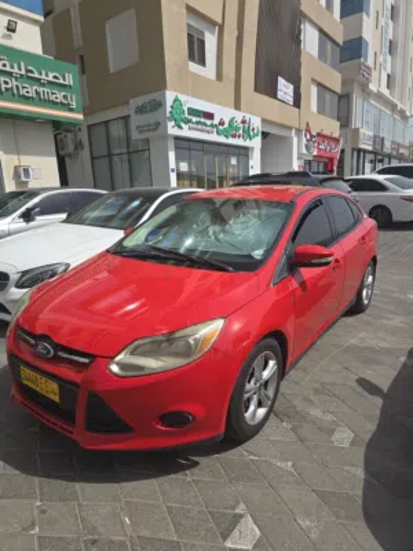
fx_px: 366
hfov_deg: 58.9
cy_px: 276
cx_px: 206
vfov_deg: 73.9
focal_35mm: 23
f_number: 1.7
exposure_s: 1/1321
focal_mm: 6.3
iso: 12
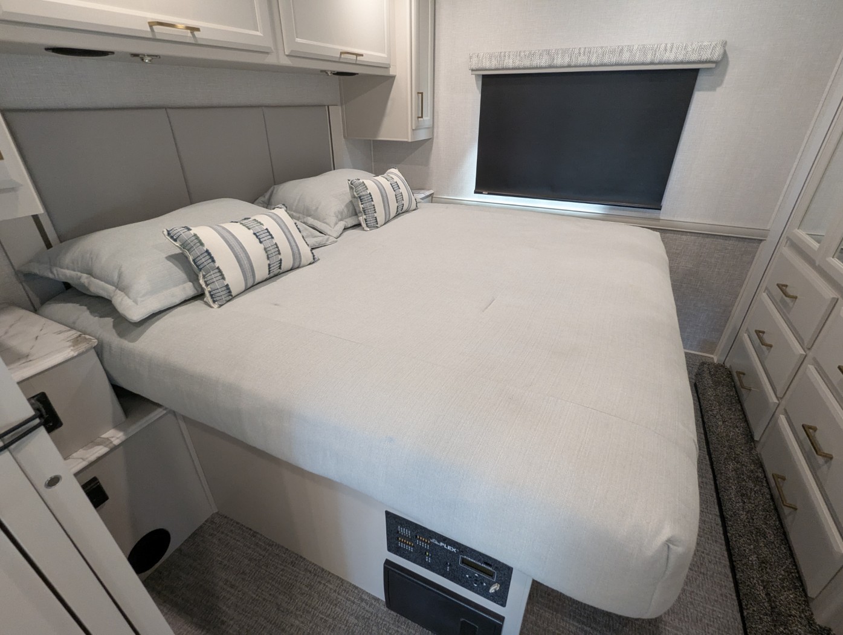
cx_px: 422
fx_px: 390
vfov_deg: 78.2
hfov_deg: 94.4
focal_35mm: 16
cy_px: 318
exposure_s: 1/23.8
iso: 237
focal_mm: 2.35
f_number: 2.2
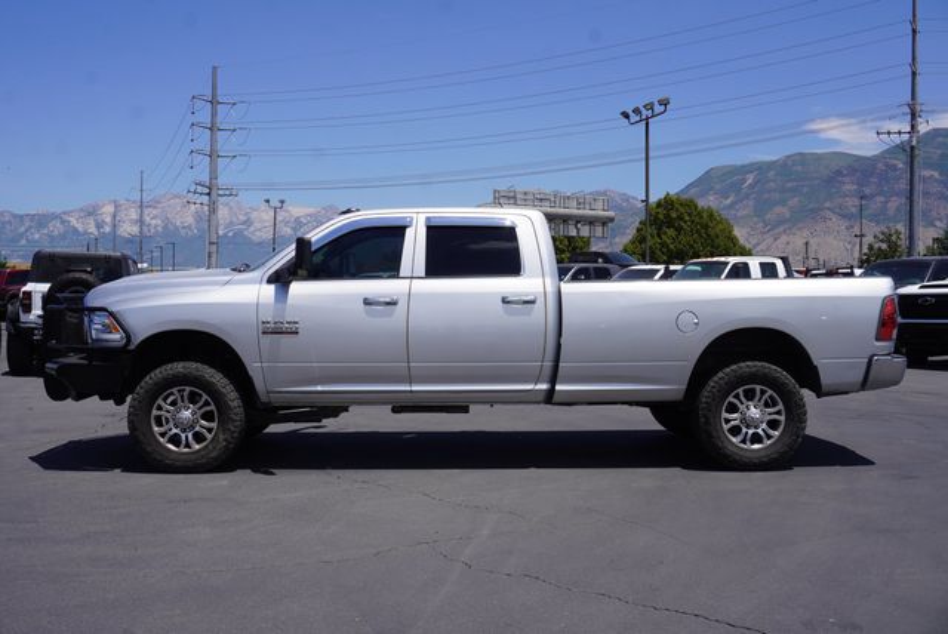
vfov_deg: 35.6
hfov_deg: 51.2
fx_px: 988
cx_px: 474
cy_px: 317
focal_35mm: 38
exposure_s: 1/250
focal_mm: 25
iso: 100
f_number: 11
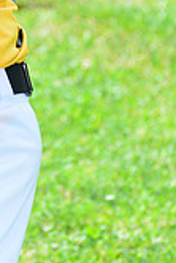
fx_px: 4354
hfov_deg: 2.3
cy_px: -84
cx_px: -28
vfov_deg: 3.5
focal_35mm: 595
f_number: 8
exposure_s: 1/200
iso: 200
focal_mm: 170
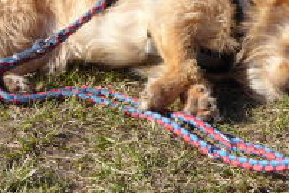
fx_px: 1397
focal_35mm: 174
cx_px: 174
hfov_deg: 11.8
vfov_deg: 7.9
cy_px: 66
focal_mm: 15
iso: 80
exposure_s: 1/250
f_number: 4.8
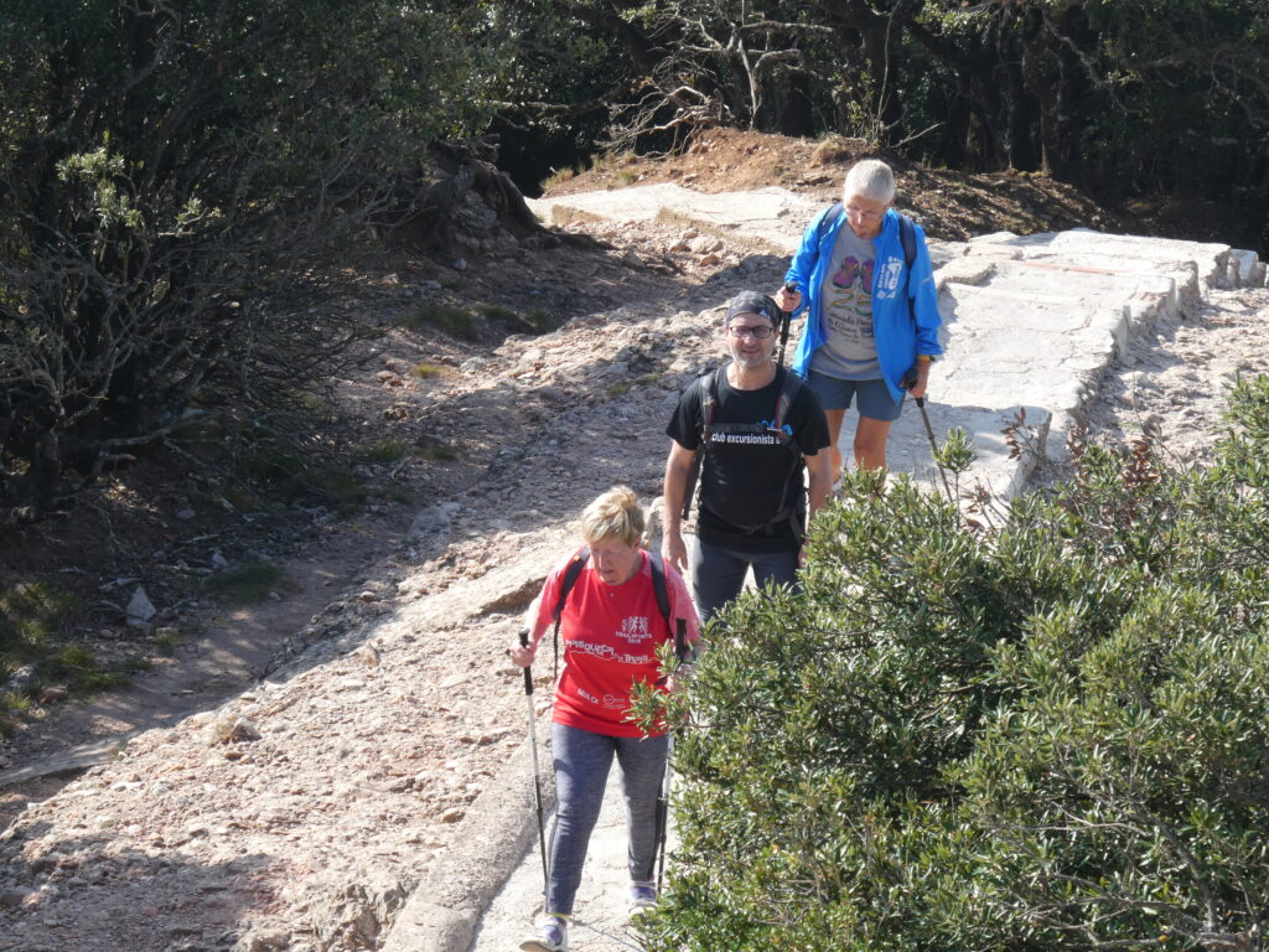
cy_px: 476
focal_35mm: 231
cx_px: 634
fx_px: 8468
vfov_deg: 6.4
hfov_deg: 8.6
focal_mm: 41.4
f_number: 5.6
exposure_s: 1/160
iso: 80
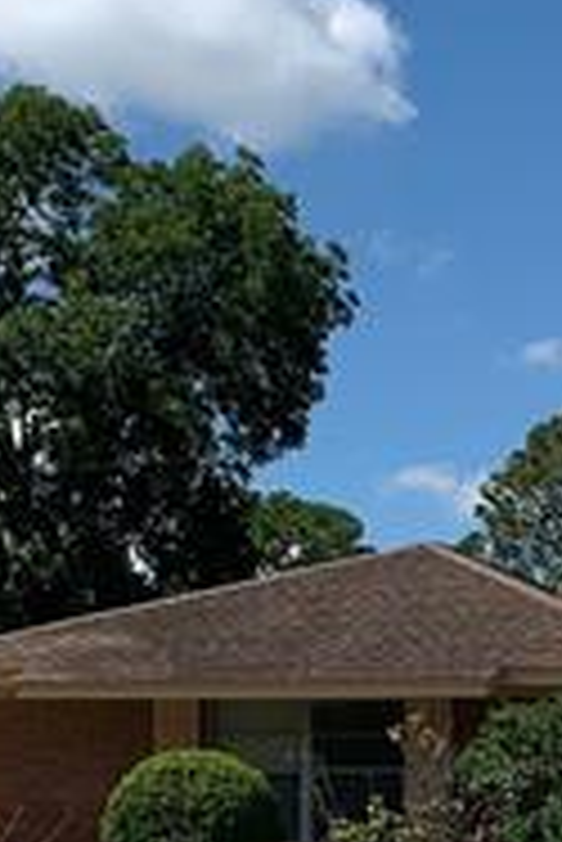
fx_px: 2594
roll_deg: +1.1
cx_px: 1030
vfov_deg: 17.8
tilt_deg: +2.0
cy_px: 914
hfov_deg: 11.4
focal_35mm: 111
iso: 25
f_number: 1.8
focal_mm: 4.25
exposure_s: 1/3788
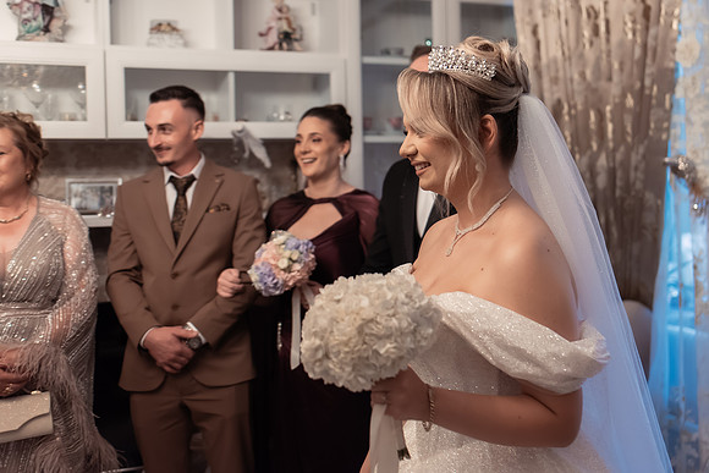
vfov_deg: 31.8
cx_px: 426
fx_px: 829
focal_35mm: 42
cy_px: 189
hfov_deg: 46.1
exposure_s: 1/250
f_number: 2.5
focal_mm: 35
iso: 1600
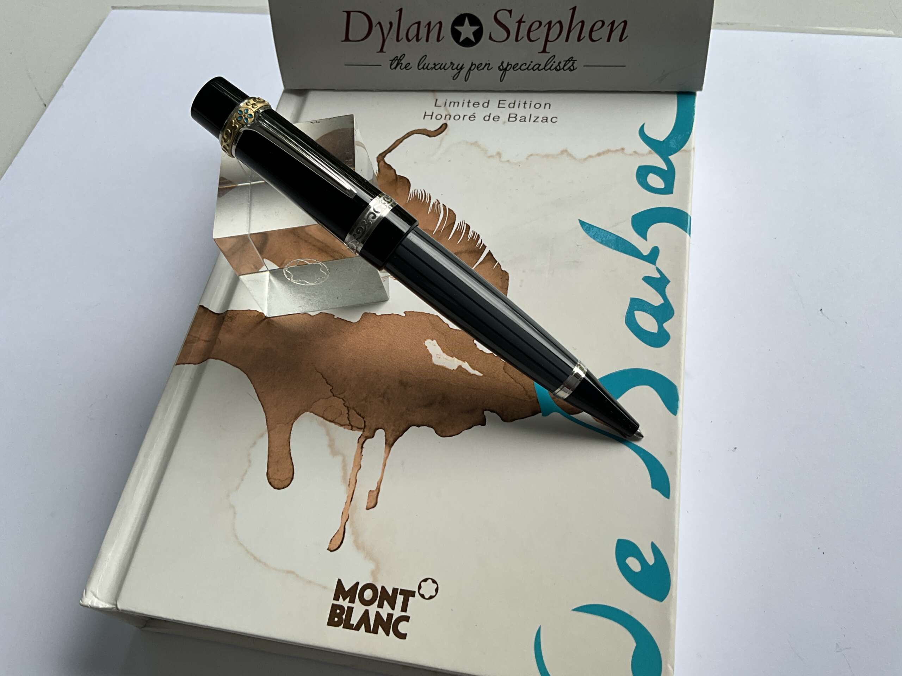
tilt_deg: -59.1
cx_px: 451
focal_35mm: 29
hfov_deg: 61.7
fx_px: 756
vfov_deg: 48.2
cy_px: 338
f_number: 1.8
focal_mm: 3
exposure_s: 1/197
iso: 20
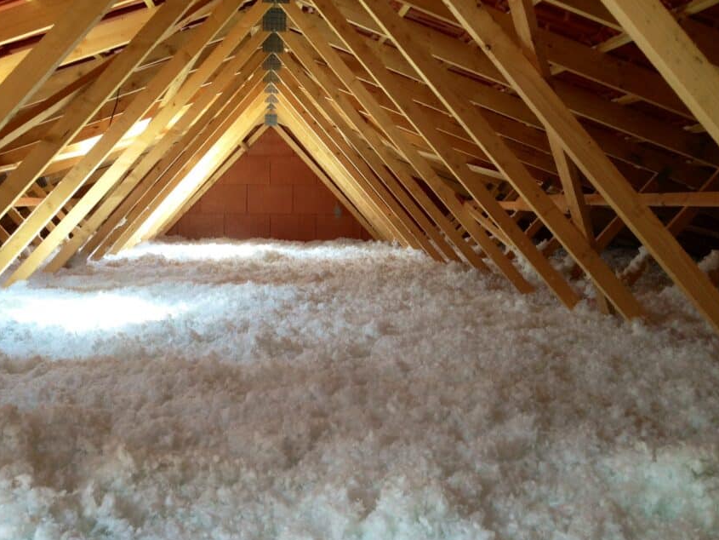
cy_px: 245
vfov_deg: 35.9
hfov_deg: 46.7
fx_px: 831
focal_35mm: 40
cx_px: 318
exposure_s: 1/60
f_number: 2.4
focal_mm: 4.13
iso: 64
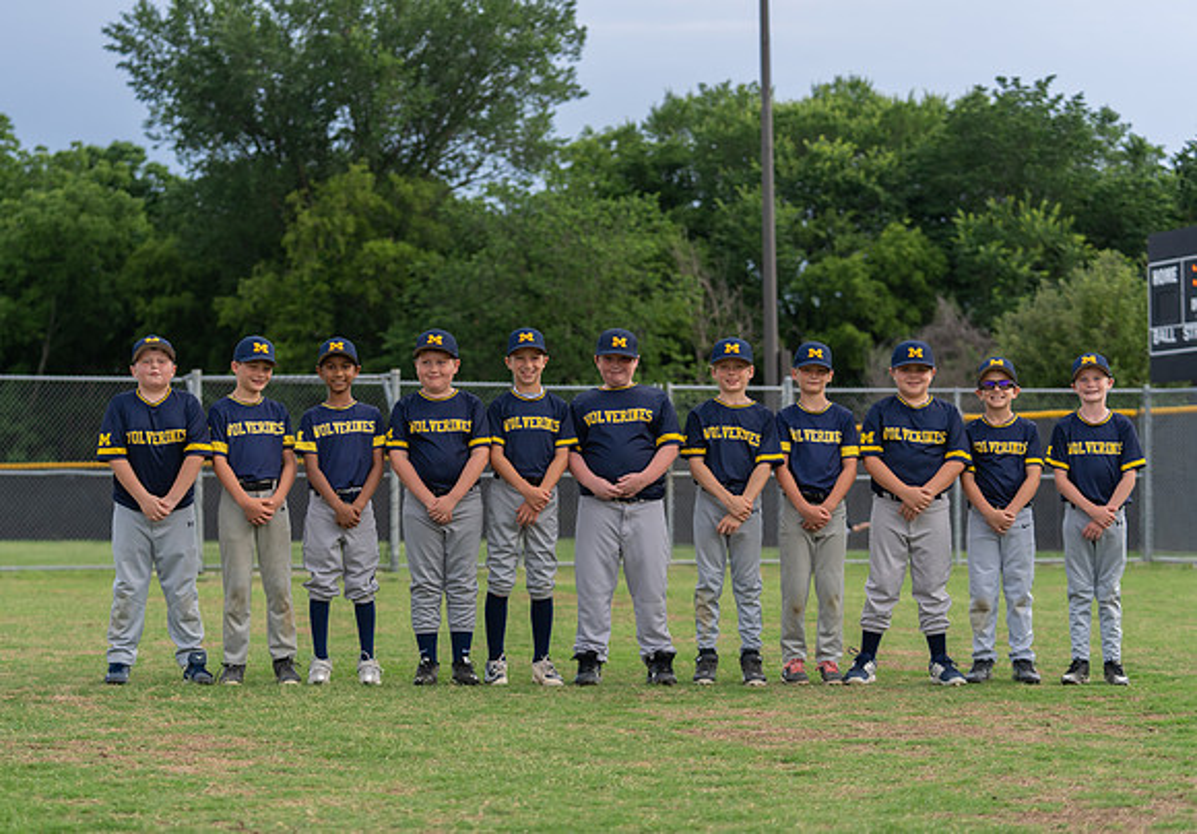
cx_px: 529
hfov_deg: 23.8
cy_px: 445
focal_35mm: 84
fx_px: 2841
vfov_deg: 16.7
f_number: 3.2
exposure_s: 1/320
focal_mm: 75
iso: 200
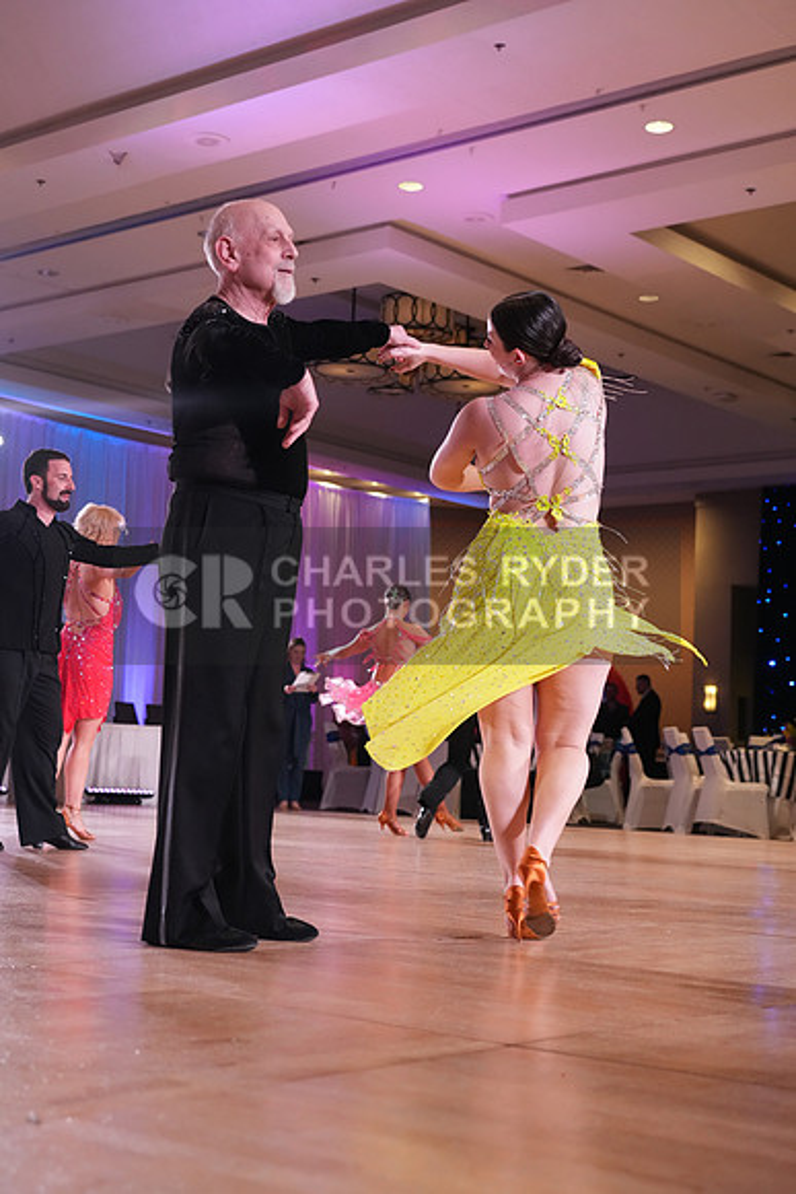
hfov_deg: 27.5
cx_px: 398
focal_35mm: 49
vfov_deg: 40.3
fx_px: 1624
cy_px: 597
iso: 3200
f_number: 4
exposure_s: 1/500
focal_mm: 49
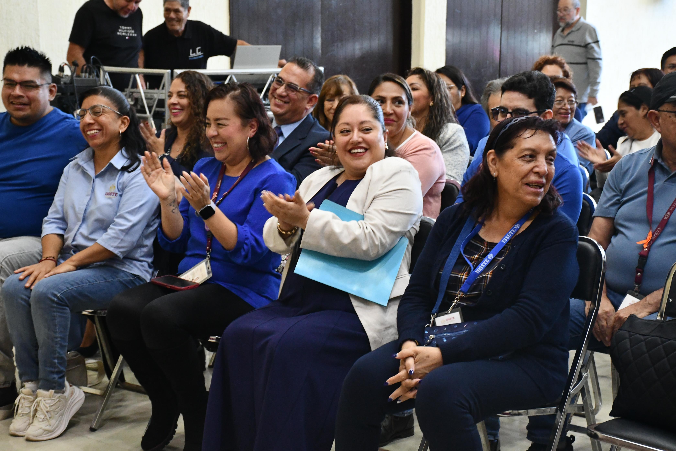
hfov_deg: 28.1
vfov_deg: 18.9
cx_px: 338
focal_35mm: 72
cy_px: 226
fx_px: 1352
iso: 4000
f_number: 7.1
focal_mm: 48
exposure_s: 1/60
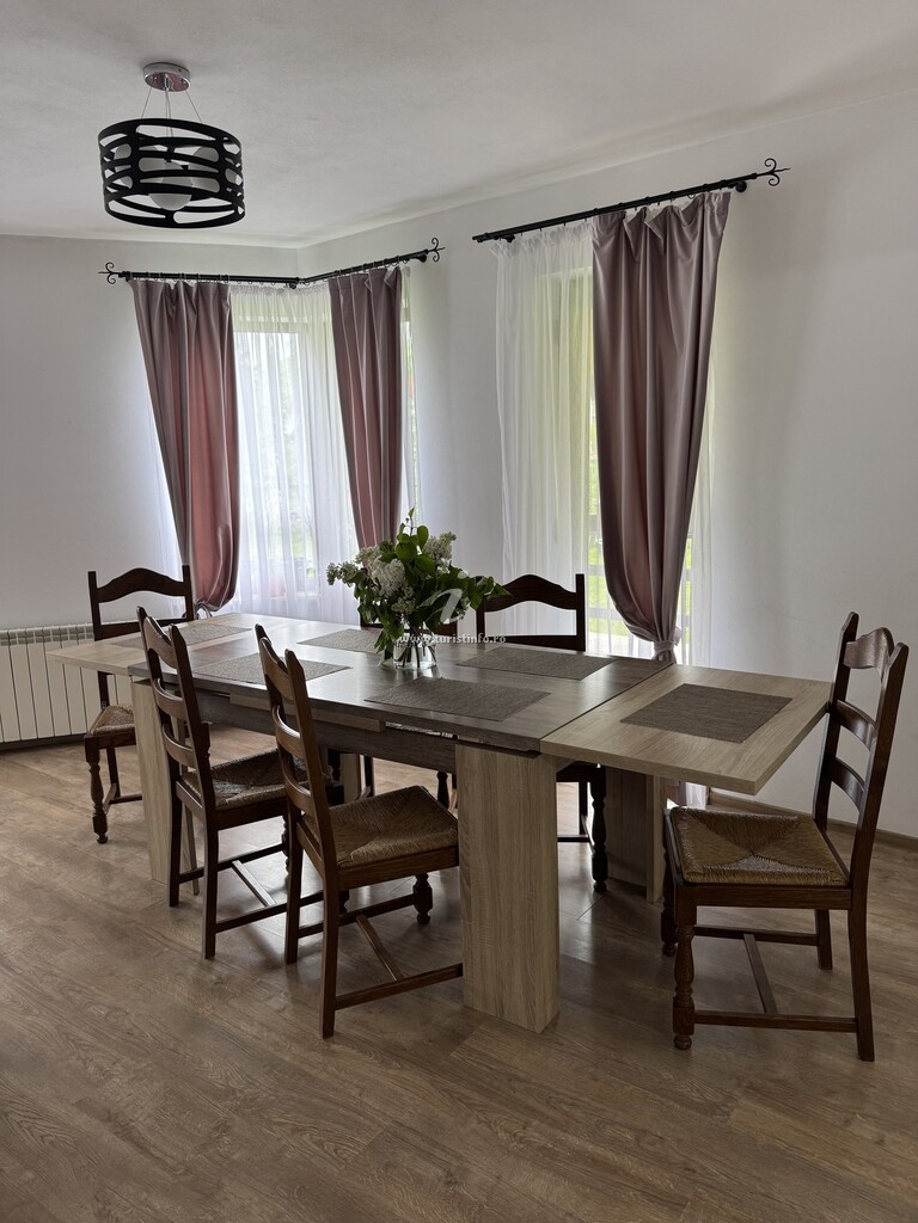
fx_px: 849
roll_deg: +1.6
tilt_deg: -9.5
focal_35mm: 24
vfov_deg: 71.6
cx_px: 459
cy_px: 612
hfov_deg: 56.8
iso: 100
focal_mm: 6.76
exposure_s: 1/50
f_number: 1.78
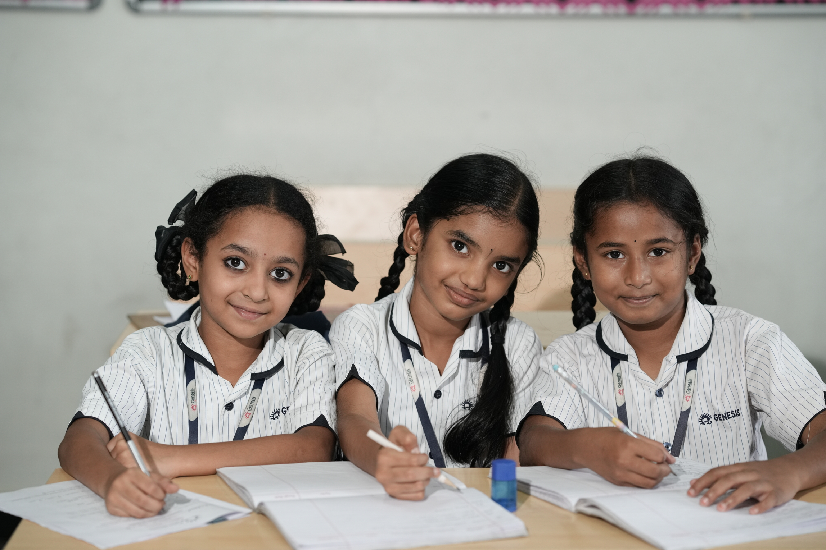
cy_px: 267
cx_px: 418
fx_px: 2019
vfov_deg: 15.5
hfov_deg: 23.1
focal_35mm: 88
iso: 800
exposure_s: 1/640
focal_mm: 85
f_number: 2.8
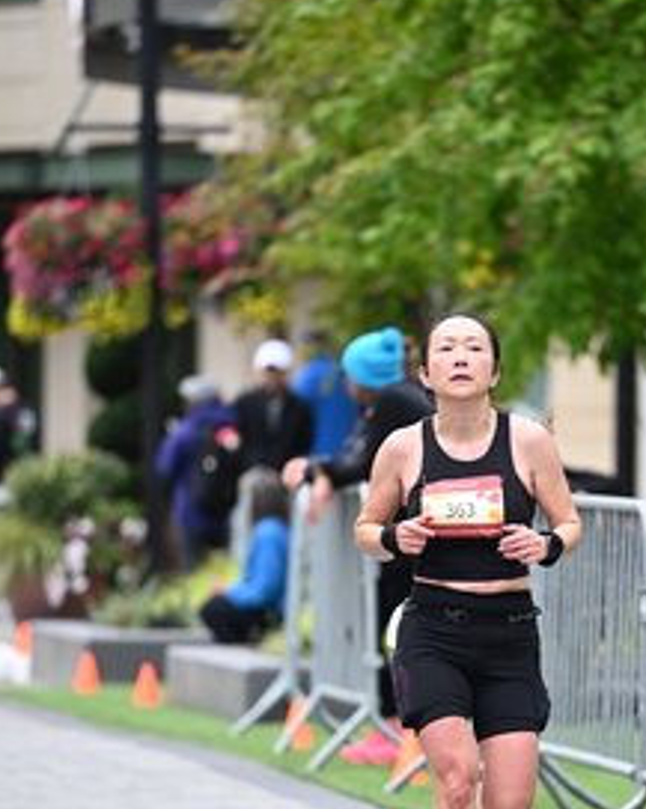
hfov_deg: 4.1
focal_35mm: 380
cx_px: 499
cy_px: 535
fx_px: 9097
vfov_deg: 5.1
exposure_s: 1/2000
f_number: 2.8
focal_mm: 200
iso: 640
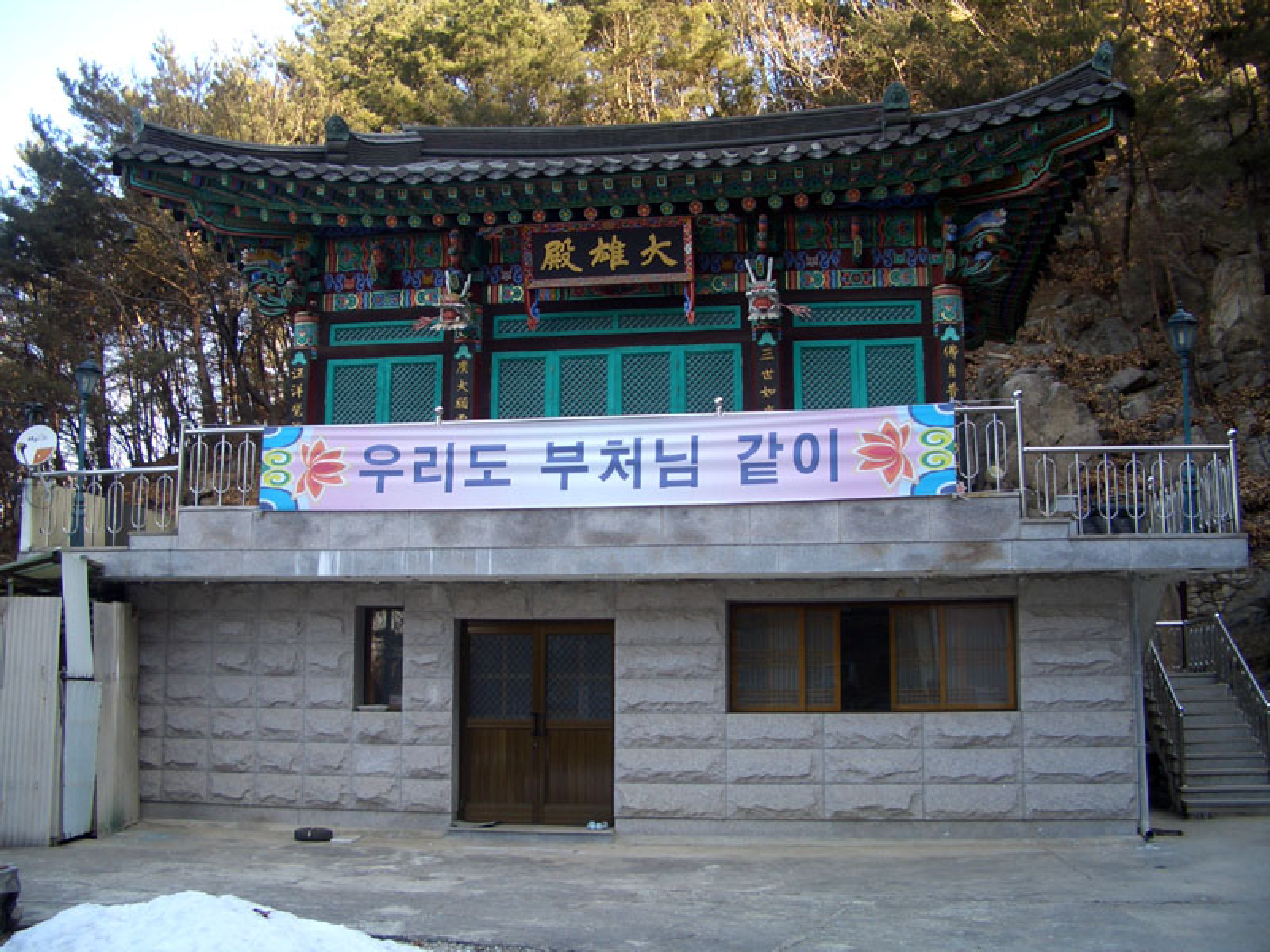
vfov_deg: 40.7
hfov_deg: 52.6
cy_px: 476
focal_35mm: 35
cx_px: 635
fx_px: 1284
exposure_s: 1/125
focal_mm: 5.8
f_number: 2.6
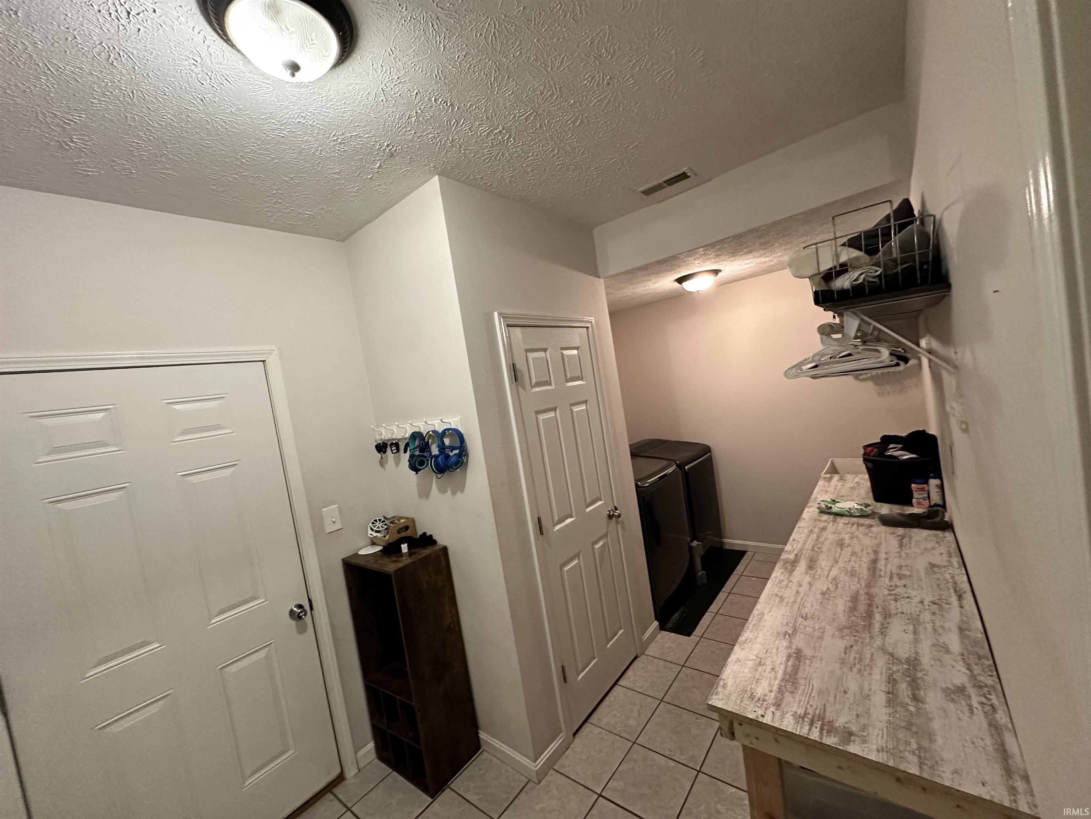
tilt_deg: -2.4
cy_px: 410
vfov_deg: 85.7
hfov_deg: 102.1
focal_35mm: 14
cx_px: 546
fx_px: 441
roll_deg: +7.9
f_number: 2.2
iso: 640
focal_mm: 2.22
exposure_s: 1/60
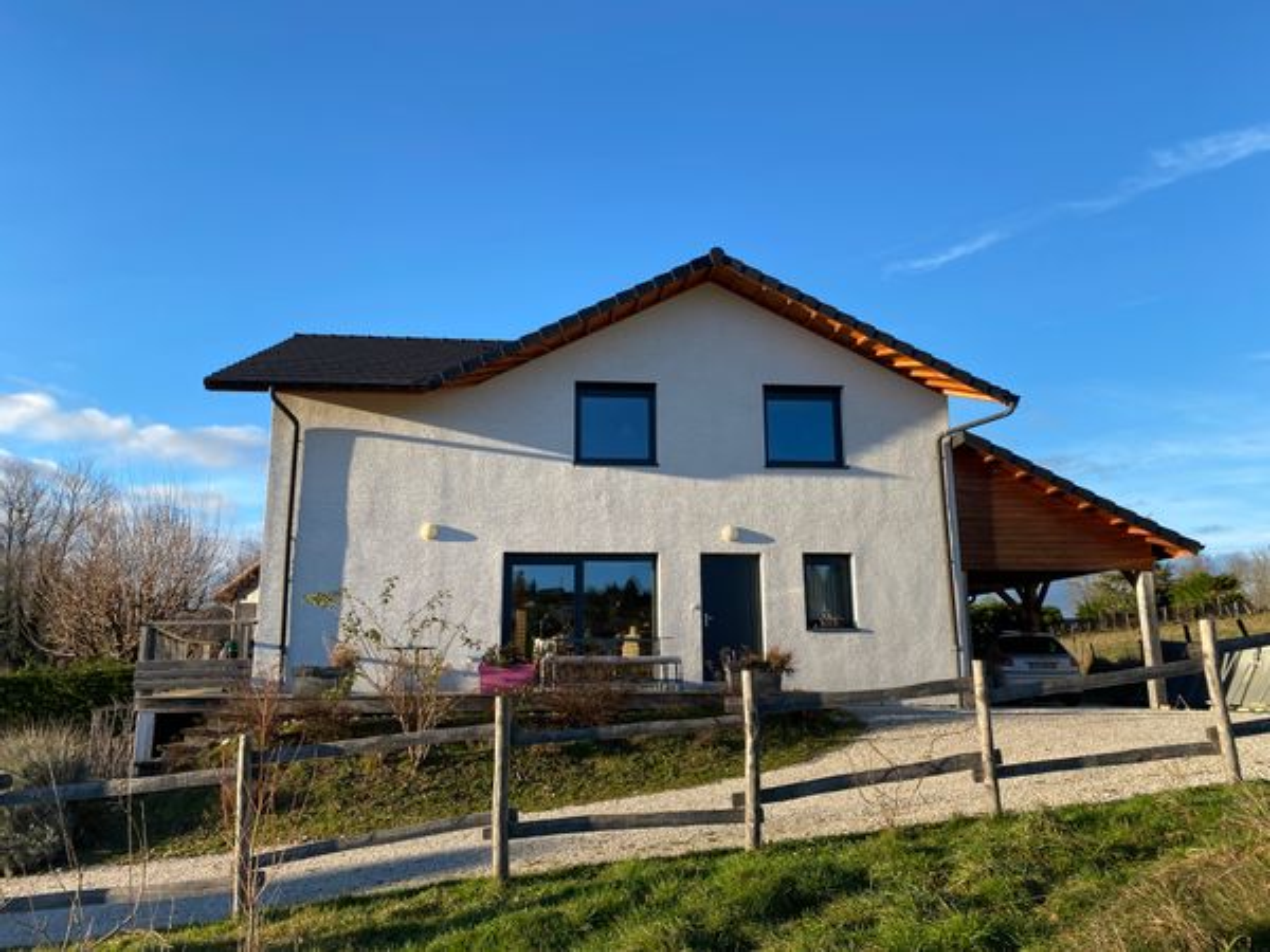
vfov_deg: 53.1
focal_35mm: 26
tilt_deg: +12.7
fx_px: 954
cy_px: 476
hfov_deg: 67.3
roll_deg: -0.5
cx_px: 635
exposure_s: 1/1147
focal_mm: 4.25
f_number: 1.8
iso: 32
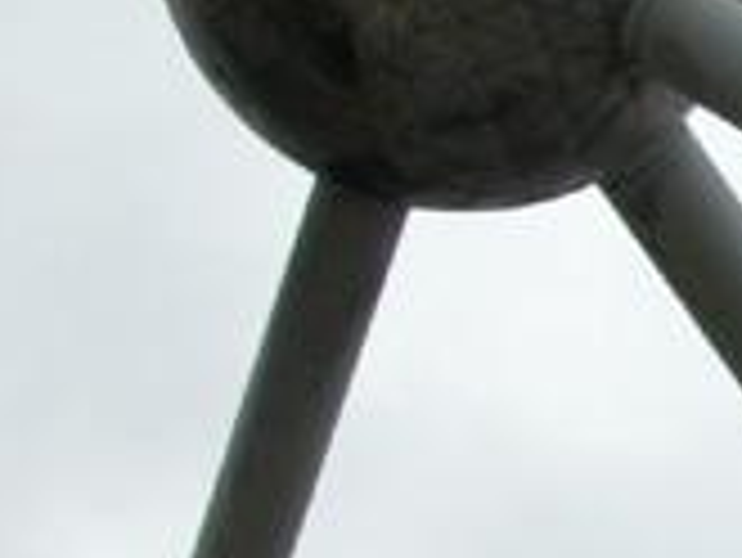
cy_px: 526
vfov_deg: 11.2
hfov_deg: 13.8
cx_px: 1205
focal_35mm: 132
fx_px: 2832
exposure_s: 1/330
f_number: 6.3
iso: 100
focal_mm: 8.9
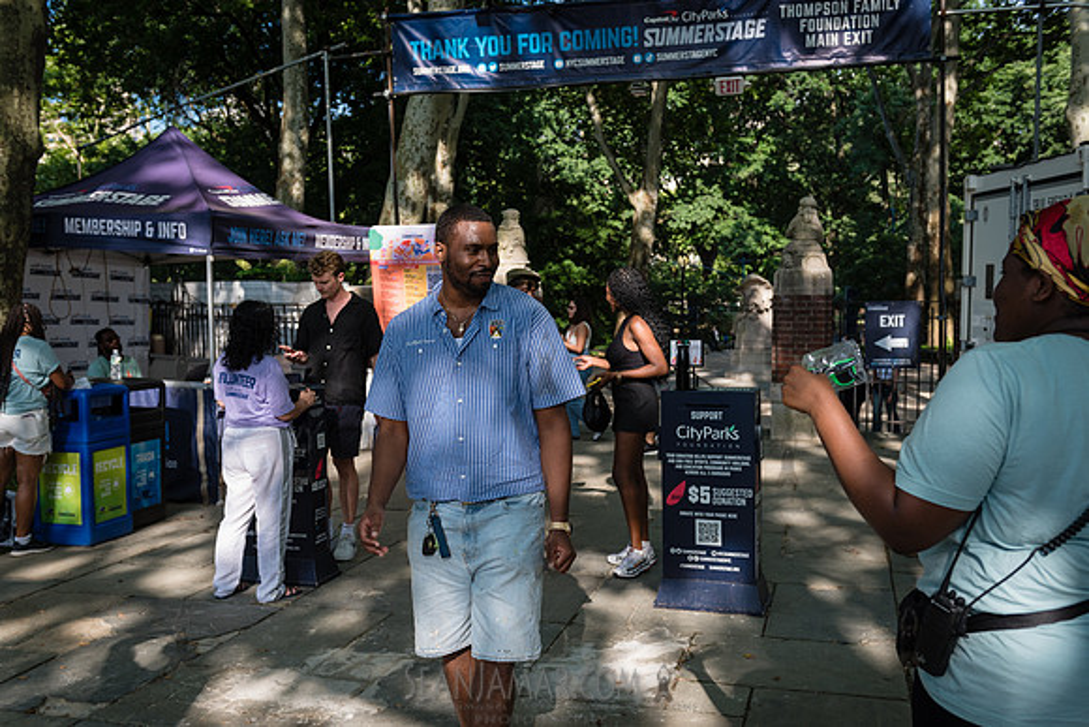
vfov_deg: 39.5
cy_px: 363
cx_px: 531
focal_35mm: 33
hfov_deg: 56.6
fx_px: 1011
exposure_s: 1/800
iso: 320
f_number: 4
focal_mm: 32
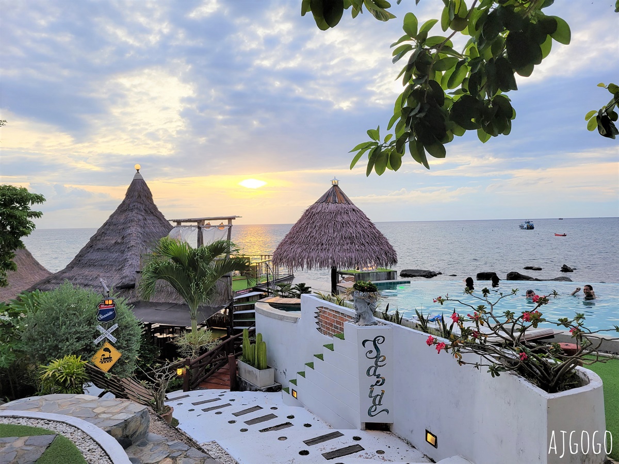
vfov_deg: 53.1
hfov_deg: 67.3
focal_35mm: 26
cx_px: 310
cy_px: 232
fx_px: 465
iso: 40
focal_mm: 5.4
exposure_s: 1/365
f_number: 1.8
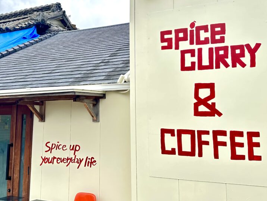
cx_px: 95
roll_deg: -0.4
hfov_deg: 43.4
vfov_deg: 33.5
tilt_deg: +9.1
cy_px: 80
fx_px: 332
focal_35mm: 43
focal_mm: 6.86
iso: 80
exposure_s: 1/962
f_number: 1.78
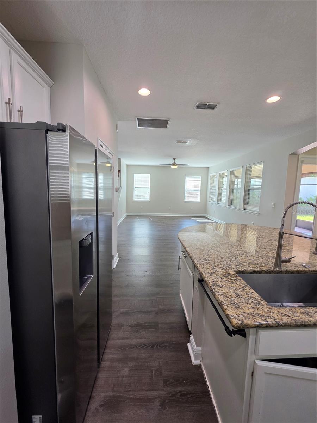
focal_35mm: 13
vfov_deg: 106.2
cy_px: 212
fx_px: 159
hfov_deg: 89.9
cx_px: 158
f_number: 1.9
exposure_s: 1/120
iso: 125
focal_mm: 2.2
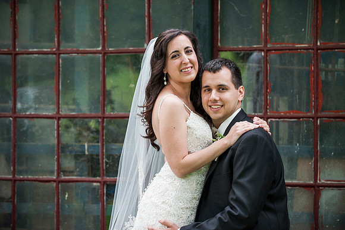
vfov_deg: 11.0
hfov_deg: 16.4
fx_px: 1197
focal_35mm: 125
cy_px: 115
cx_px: 172
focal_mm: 125
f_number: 3.5
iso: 800
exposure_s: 1/1250
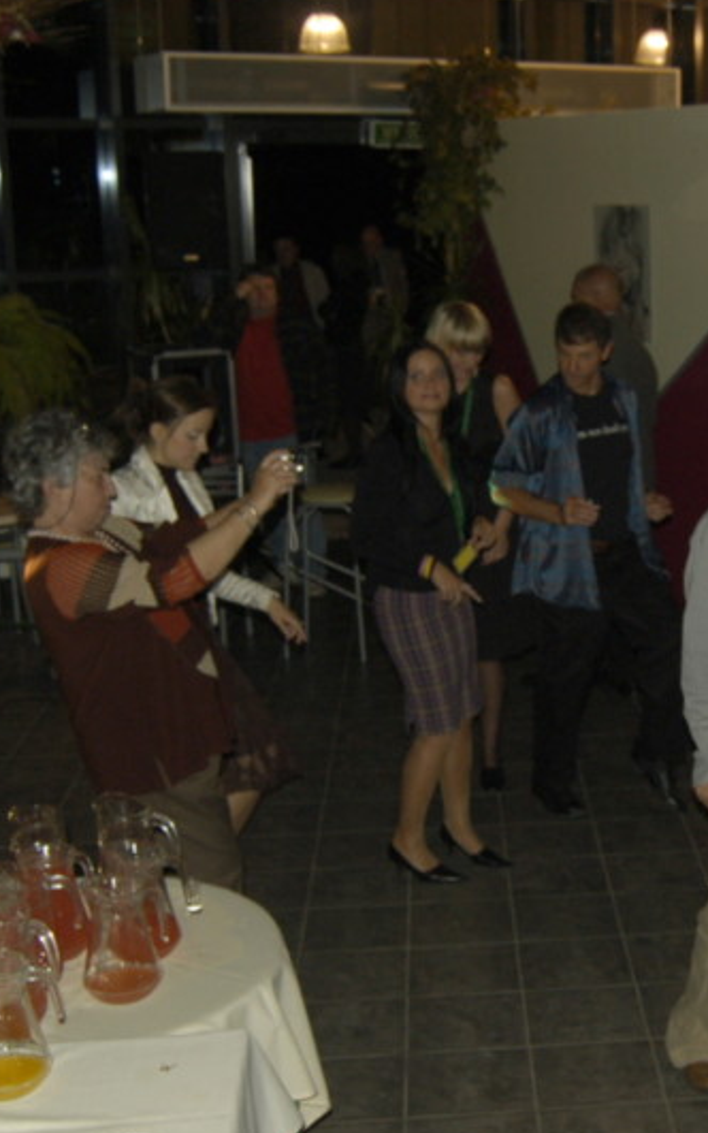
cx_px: 682
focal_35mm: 53
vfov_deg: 38.2
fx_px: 1636
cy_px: 591
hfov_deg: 23.5
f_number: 3.5
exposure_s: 1/60
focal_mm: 18
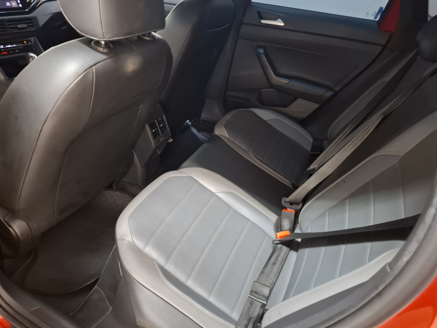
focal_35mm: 23
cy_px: 164
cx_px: 218
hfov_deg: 73.9
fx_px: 290
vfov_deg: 58.9
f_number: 1.8
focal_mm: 5.54
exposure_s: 1/20
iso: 800
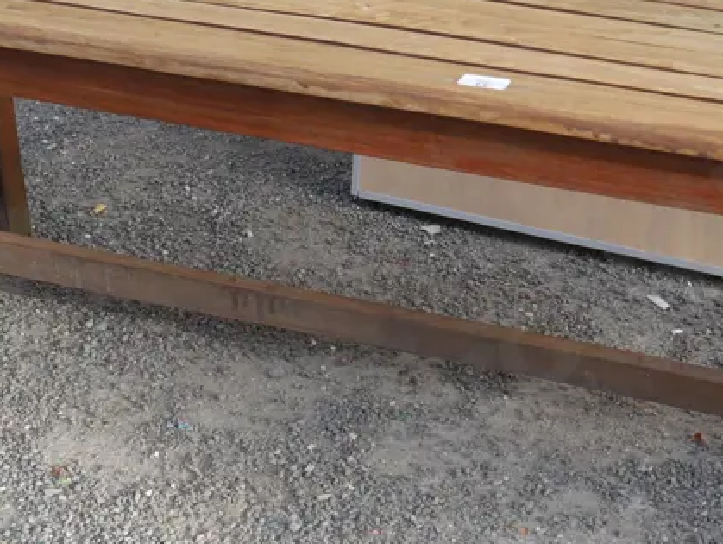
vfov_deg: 17.7
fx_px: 1735
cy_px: 391
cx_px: 480
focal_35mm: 83
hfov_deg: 23.4
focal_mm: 17
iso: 200
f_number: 5
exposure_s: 1/200
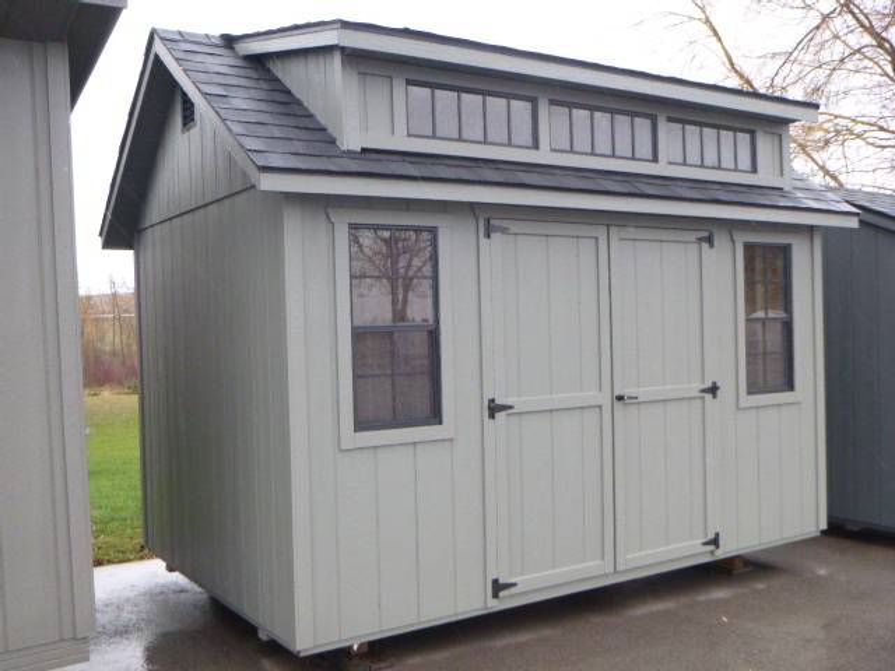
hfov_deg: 51.4
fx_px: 931
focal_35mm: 36
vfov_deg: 39.7
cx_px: 448
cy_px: 336
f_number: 4.4
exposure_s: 1/60
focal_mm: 6.4
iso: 250
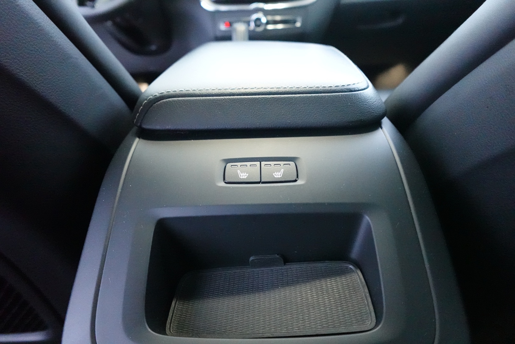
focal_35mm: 20
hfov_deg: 84.0
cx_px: 258
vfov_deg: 61.9
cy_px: 172
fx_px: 286
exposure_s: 1/40
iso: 6400
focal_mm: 7.6
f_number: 2
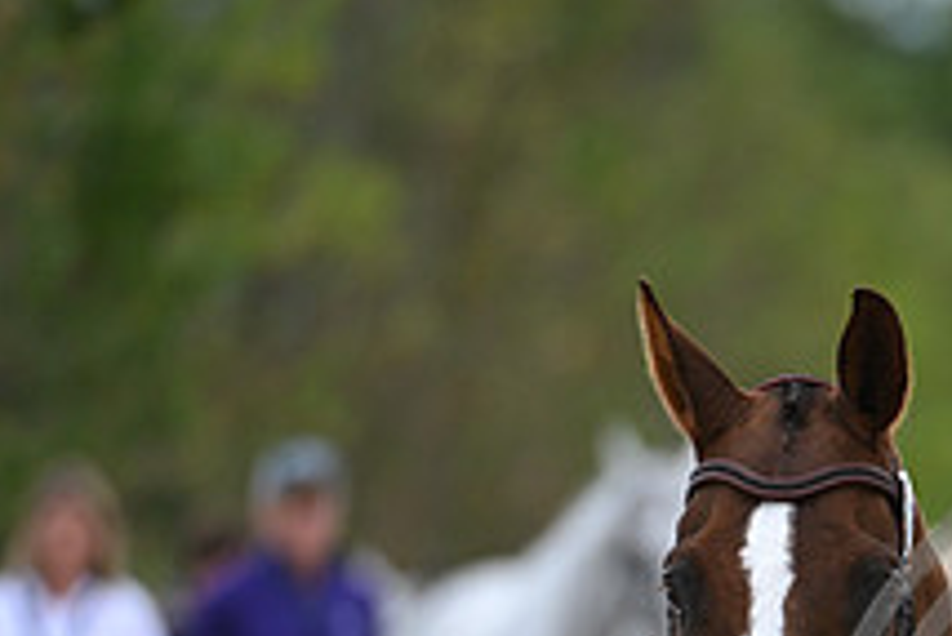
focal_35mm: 1083
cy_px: 785
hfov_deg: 1.9
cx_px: 1214
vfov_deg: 1.3
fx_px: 28658
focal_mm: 400
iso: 500
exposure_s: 1/1600
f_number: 5.6
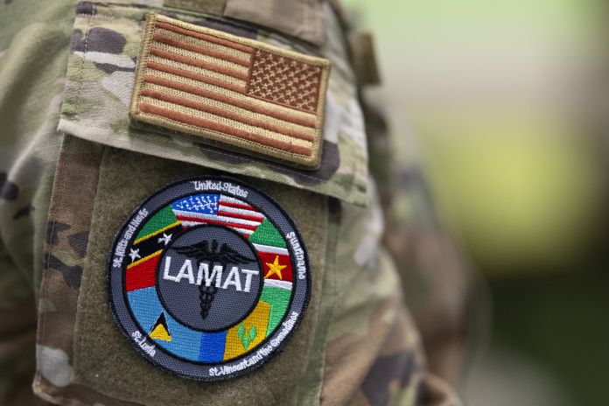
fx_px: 2284
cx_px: 304
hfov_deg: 15.2
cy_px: 203
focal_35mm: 135
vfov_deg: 10.2
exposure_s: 1/640
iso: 1600
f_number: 1.8
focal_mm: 135
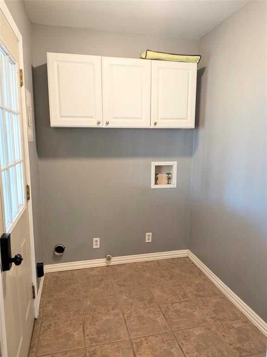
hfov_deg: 56.8
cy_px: 178
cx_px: 134
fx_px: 247
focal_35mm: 24
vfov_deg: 71.6
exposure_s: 1/24
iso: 193
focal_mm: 4.53
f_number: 1.7
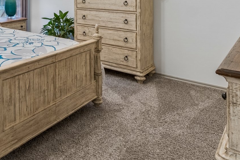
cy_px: -18
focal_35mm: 40
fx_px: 268
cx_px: -11
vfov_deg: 29.7
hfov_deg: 40.8
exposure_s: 1/30
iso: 200
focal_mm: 11
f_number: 8
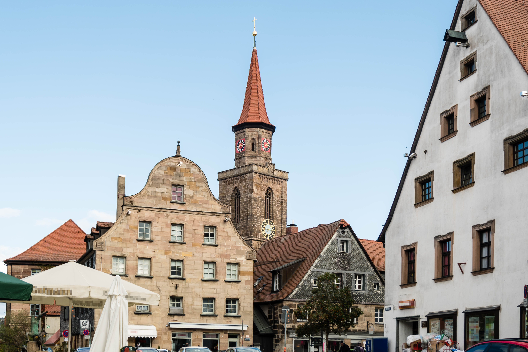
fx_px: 719
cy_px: 176
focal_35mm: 49
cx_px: 264
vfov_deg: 27.5
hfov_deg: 40.3
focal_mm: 32.5
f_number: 6.4
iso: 200
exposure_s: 1/420
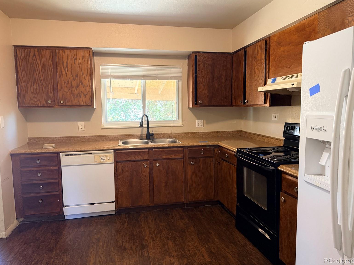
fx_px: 256
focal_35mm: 25
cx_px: 177
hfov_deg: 69.4
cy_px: 127
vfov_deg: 54.9
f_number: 1.78
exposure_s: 1/60
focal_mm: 6.76
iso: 320
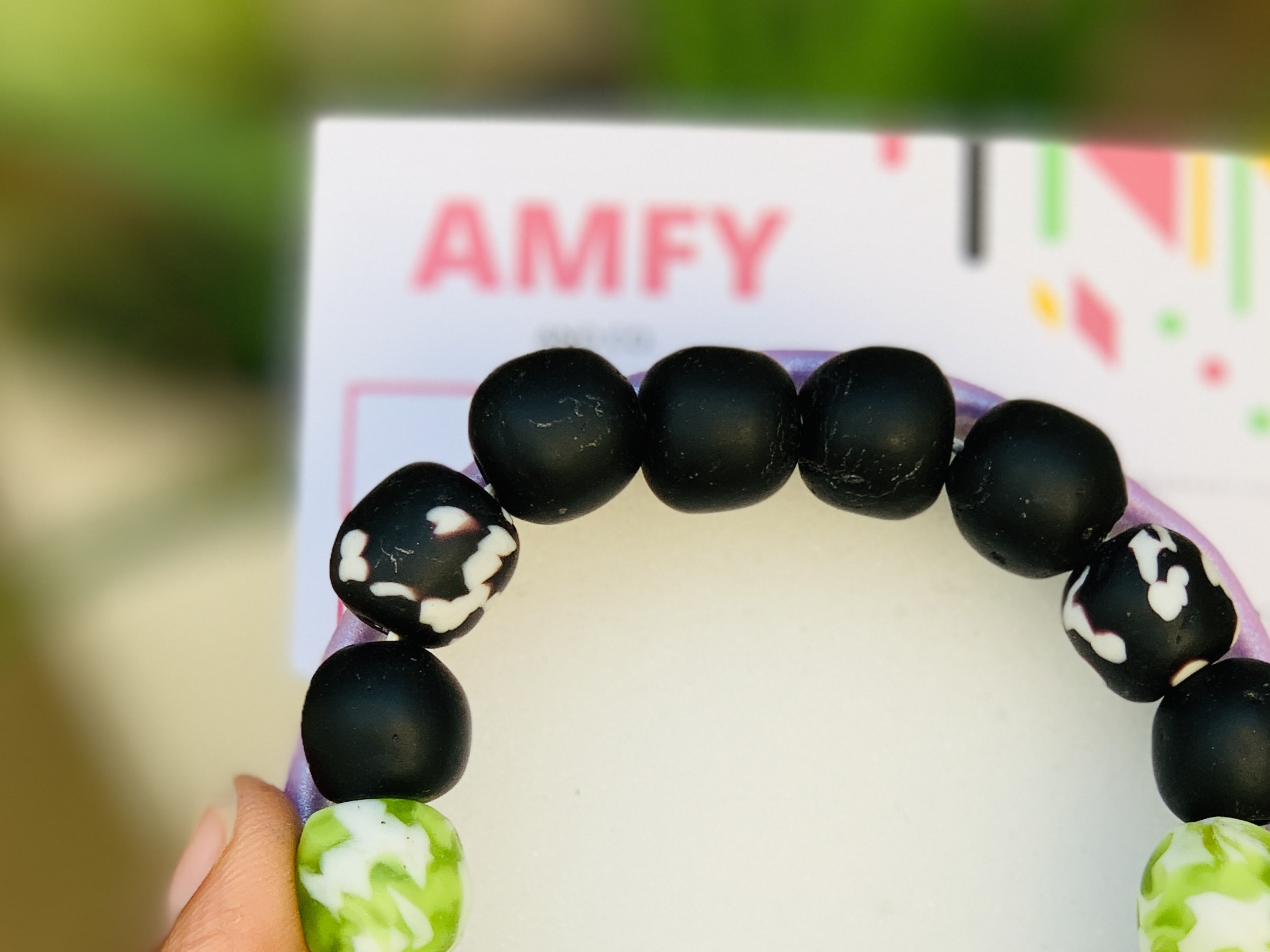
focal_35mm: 97
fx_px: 3559
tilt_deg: -26.1
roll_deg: +2.0
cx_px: 773
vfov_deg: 15.1
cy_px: 816
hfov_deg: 20.2
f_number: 2.4
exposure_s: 1/122
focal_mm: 6
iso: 20
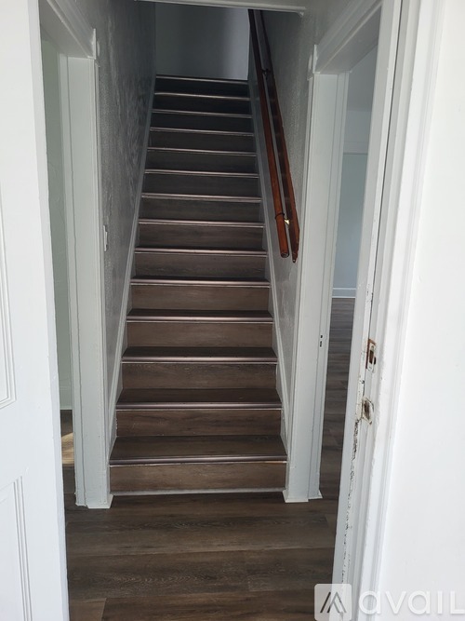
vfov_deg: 67.3
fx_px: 466
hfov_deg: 53.0
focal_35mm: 26
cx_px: 232
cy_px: 310
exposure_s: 1/120
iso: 125
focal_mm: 5.4
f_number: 1.8
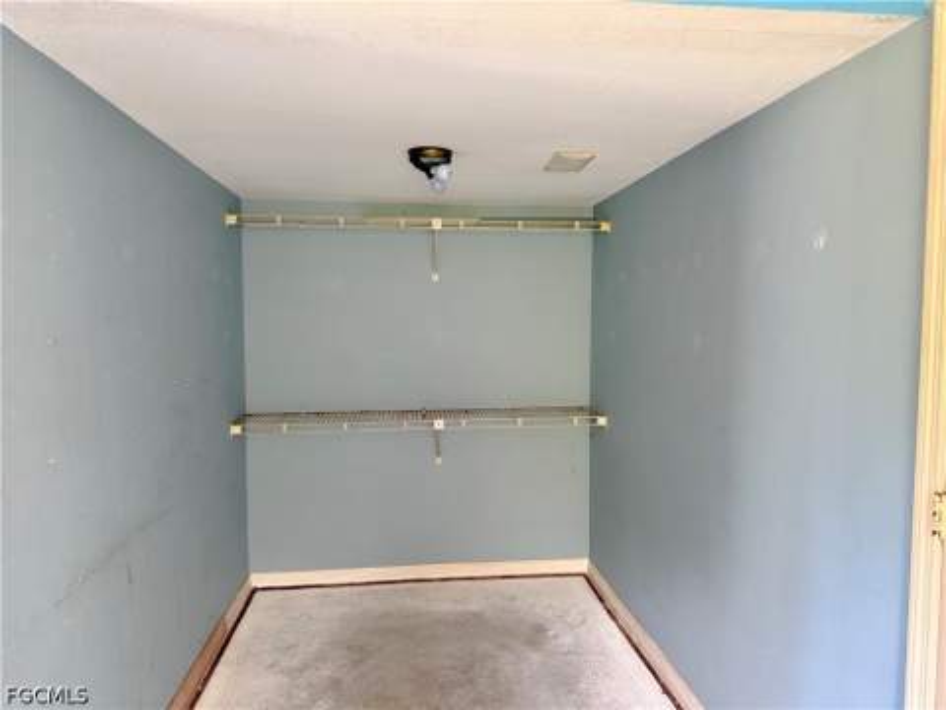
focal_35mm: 24
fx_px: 656
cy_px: 355
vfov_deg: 56.8
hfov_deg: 71.6
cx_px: 473
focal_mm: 6.76
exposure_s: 1/60
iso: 320
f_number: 1.78
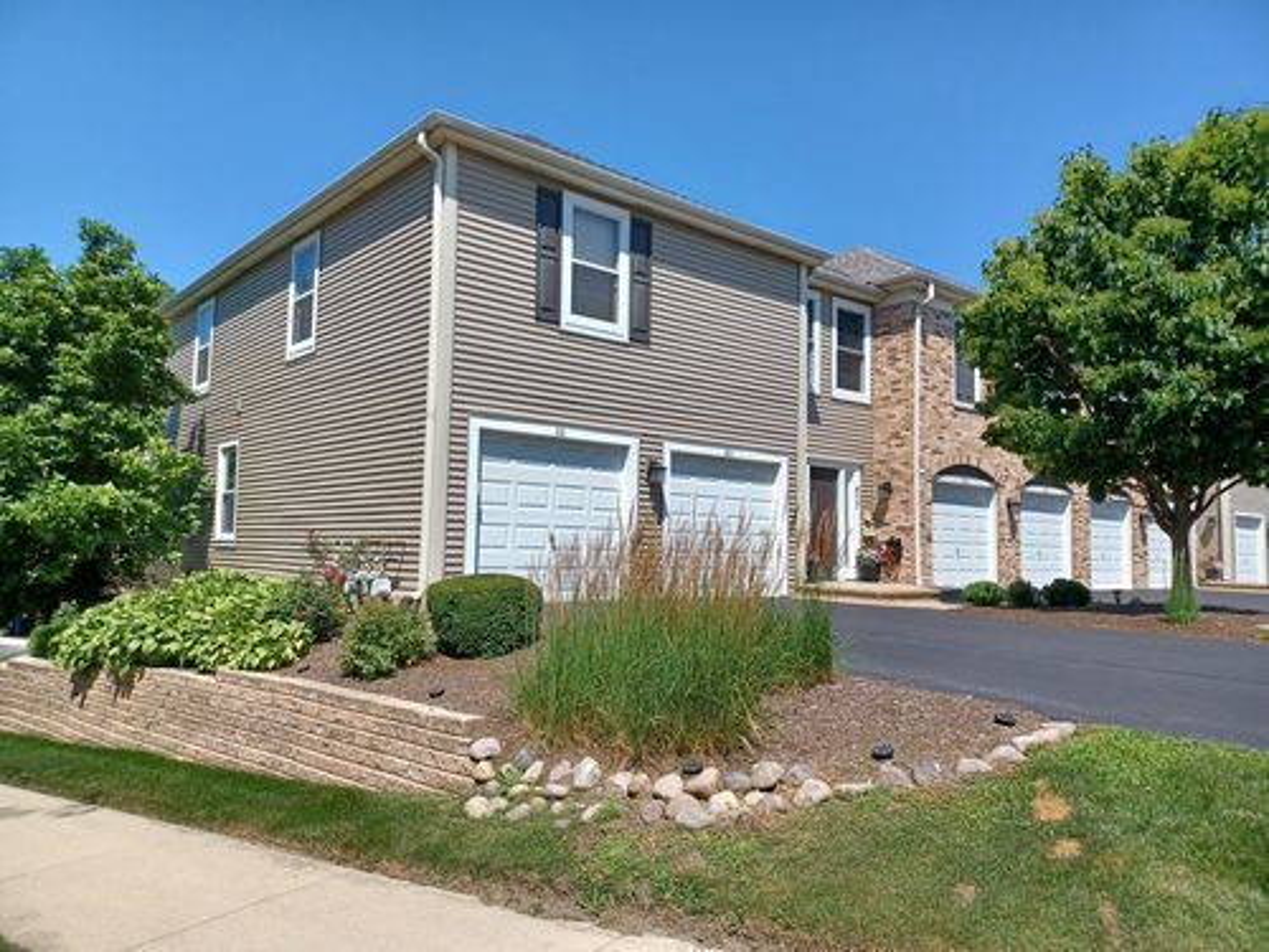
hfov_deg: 69.4
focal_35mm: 25
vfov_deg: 54.9
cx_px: 634
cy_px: 476
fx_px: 916
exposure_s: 1/455
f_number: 1.8
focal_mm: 4.6
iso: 32
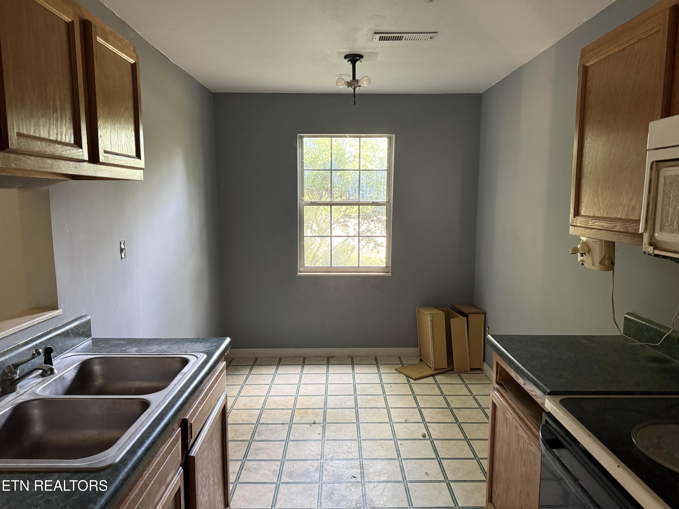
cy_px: 254
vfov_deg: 56.8
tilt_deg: -6.2
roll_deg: +0.5
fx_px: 471
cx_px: 340
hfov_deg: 71.6
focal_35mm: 24
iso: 500
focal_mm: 6.76
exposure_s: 1/60
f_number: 1.78
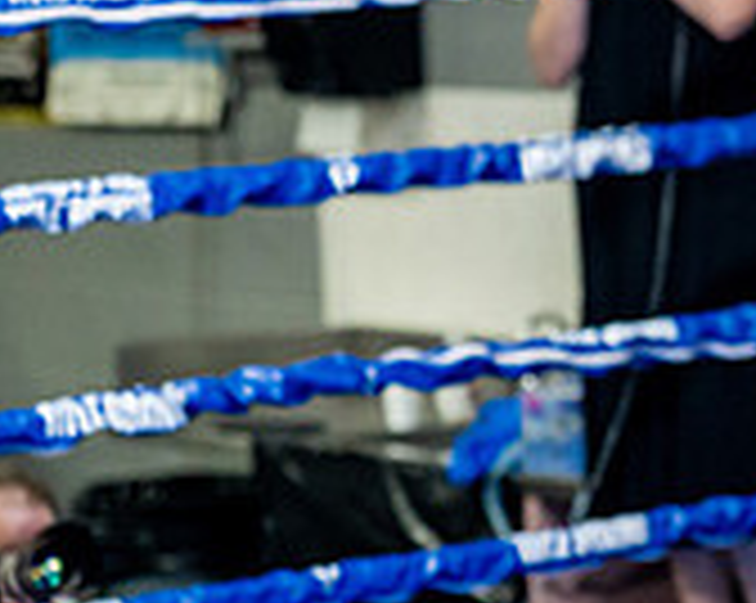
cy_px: 335
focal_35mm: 211
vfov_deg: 7.3
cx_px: 976
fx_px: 4716
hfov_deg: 9.0
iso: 4000
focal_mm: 65
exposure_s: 1/1000
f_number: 2
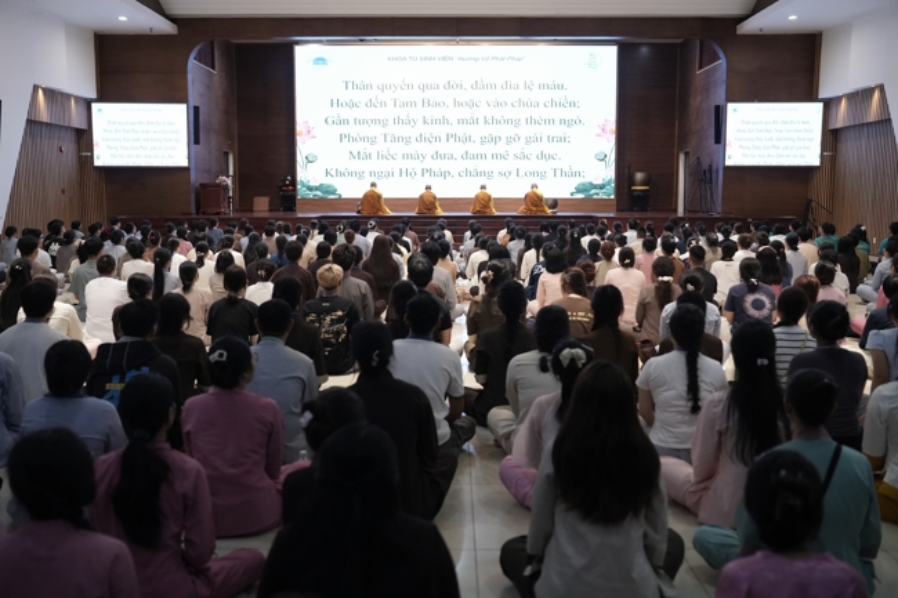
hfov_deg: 54.4
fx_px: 873
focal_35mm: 35
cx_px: 449
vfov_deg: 37.8
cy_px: 299
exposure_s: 1/400
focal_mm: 35
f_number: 2.8
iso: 4000
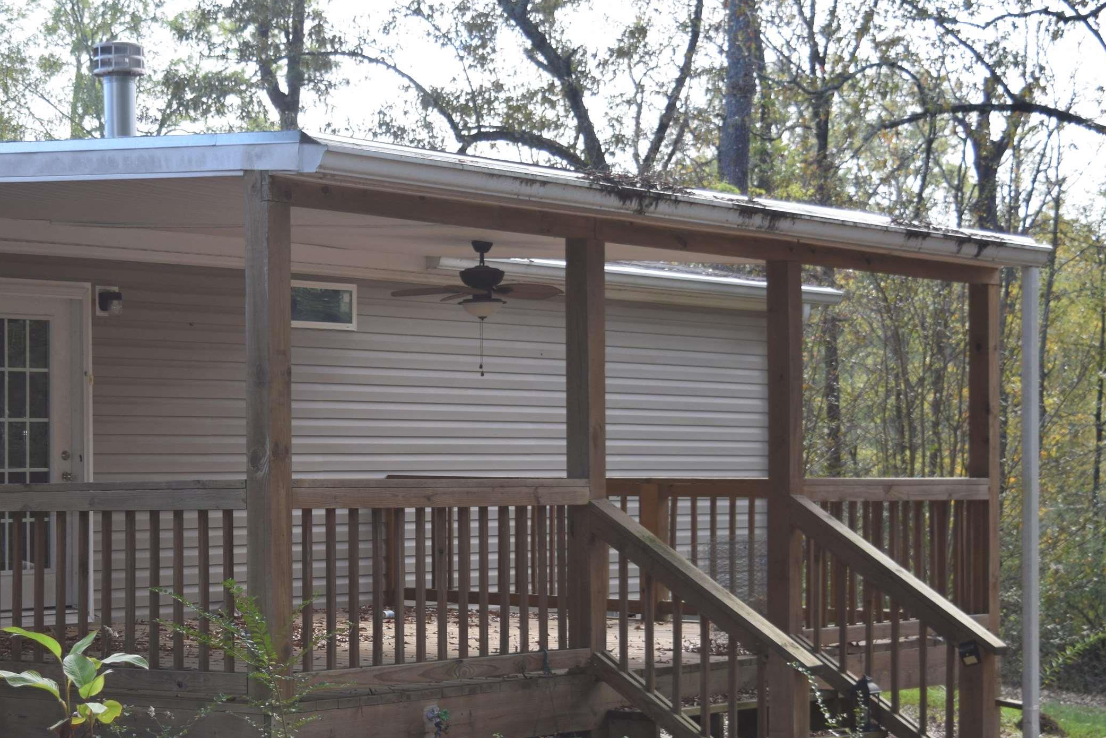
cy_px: 489
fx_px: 2580
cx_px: 332
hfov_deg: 24.0
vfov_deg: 16.2
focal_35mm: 84
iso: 200
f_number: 5
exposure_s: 1/200
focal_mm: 38
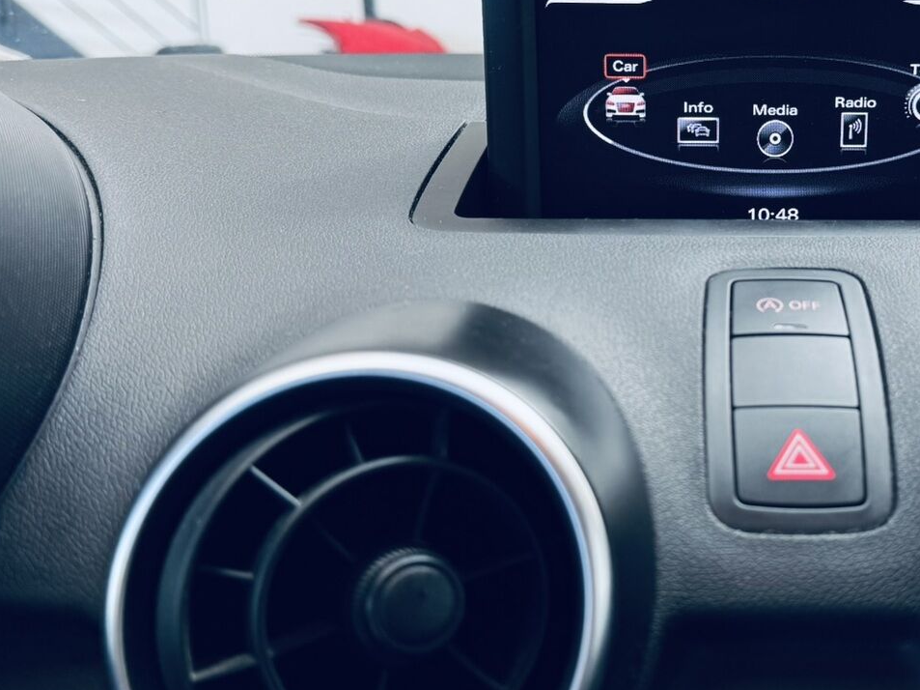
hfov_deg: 42.3
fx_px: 1142
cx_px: 711
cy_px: 282
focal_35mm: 43
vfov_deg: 33.5
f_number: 1.78
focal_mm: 6.76
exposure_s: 1/75
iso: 64
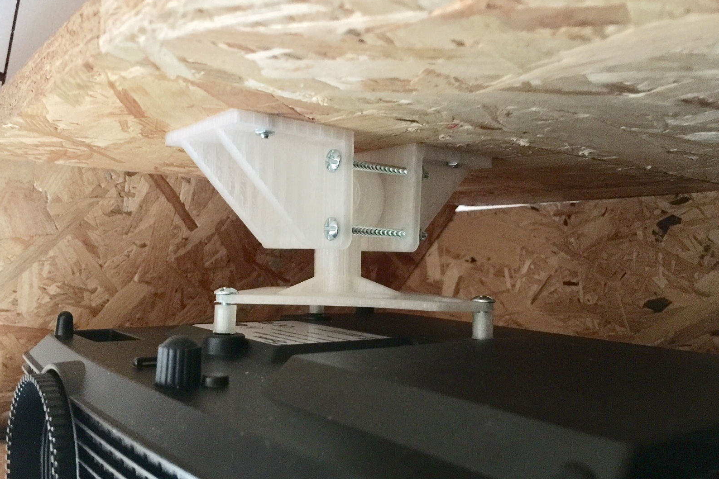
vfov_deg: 42.3
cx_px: 352
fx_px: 619
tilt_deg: +2.9
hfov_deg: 60.3
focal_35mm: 31
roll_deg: -2.6
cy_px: 245
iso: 125
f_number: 2.2
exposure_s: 1/4
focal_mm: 4.15
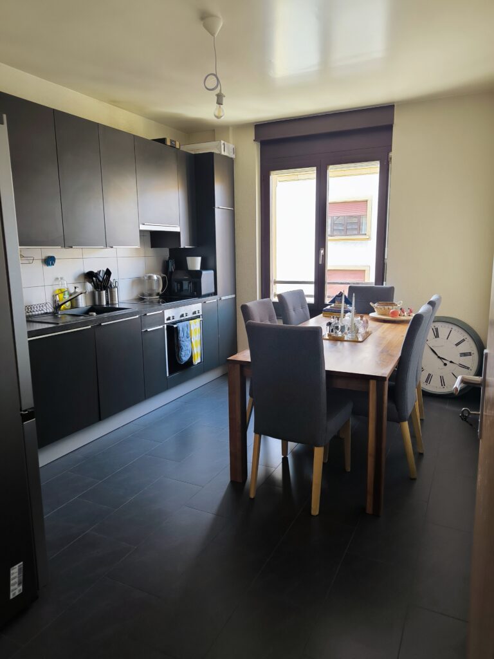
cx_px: 247
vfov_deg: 71.6
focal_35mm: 24
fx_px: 457
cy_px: 330
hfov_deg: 56.8
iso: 320
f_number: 1.9
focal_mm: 6.92
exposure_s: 1/50
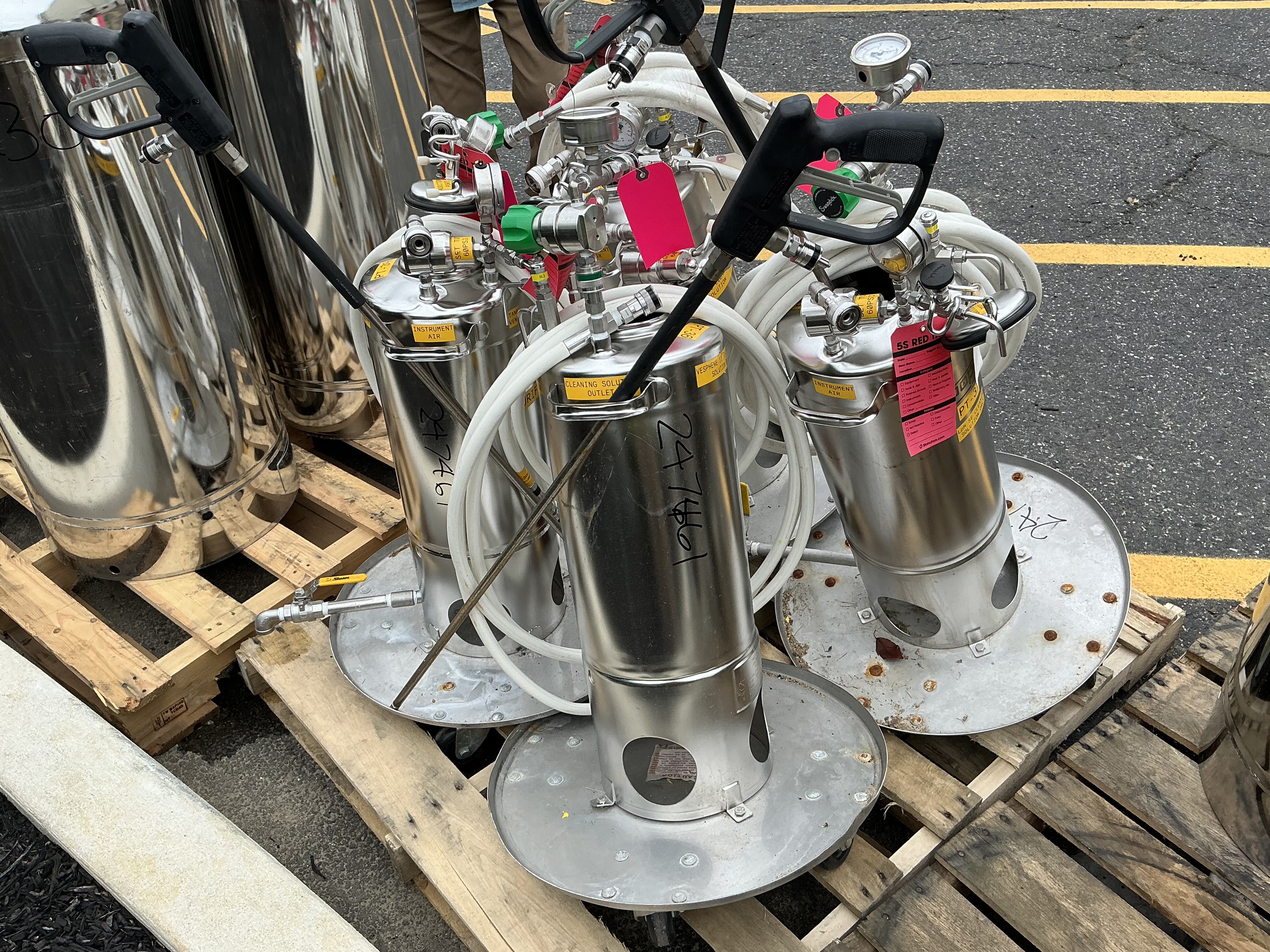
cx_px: 650
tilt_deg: -37.7
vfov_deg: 48.2
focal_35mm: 29
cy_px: 486
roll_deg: +1.2
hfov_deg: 61.7
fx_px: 1064
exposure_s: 1/446
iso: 25
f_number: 1.8
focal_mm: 3
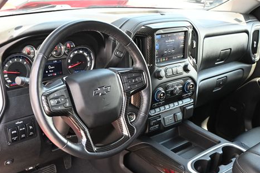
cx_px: 115
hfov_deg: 48.0
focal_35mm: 40
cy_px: 118
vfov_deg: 32.8
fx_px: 291
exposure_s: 1/125
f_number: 3.8
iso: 720
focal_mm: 19.5
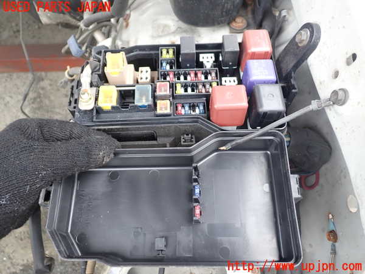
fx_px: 316
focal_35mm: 30
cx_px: 182
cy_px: 137
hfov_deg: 60.0
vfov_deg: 46.8
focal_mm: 5.4
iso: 100
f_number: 2.3
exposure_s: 1/100
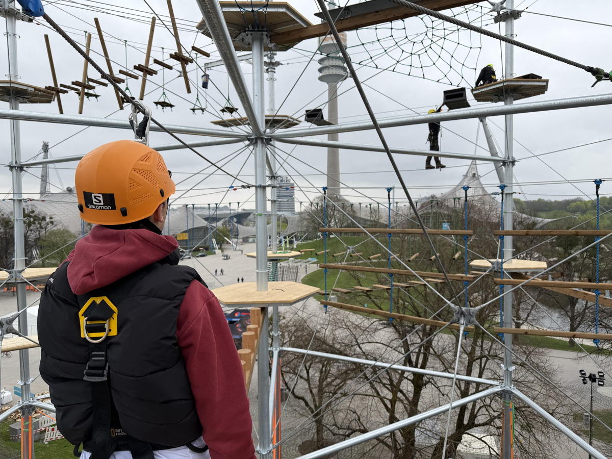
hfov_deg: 71.6
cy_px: 230
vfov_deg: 56.8
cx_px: 306
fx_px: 424
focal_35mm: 24
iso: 80
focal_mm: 6.76
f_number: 1.78
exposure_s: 1/1553
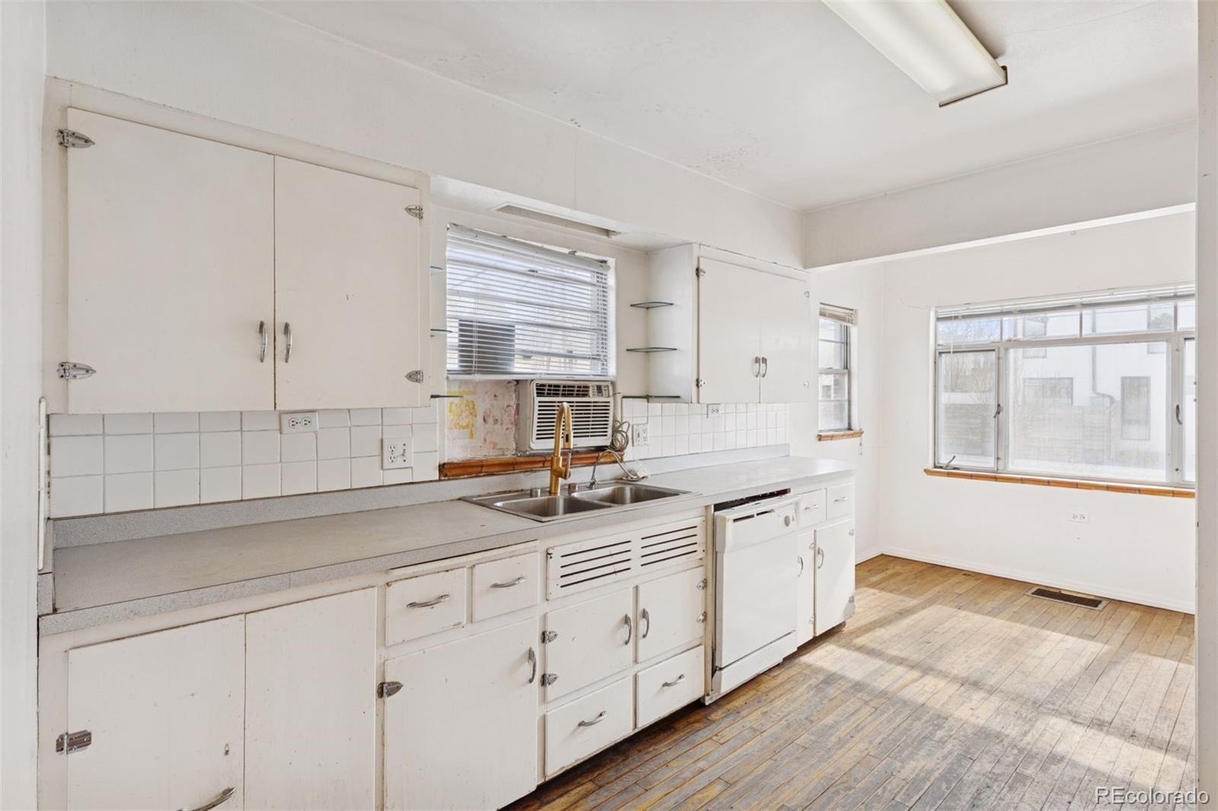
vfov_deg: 67.4
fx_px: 609
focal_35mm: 18
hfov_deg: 90.0
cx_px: 609
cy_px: 406
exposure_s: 1/40
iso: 400
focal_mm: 18
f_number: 9
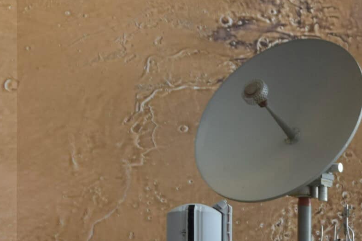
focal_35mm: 127
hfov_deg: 16.0
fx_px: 1277
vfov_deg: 10.5
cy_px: 352
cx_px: 289
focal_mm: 26
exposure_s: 1/30
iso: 400
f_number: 5.6
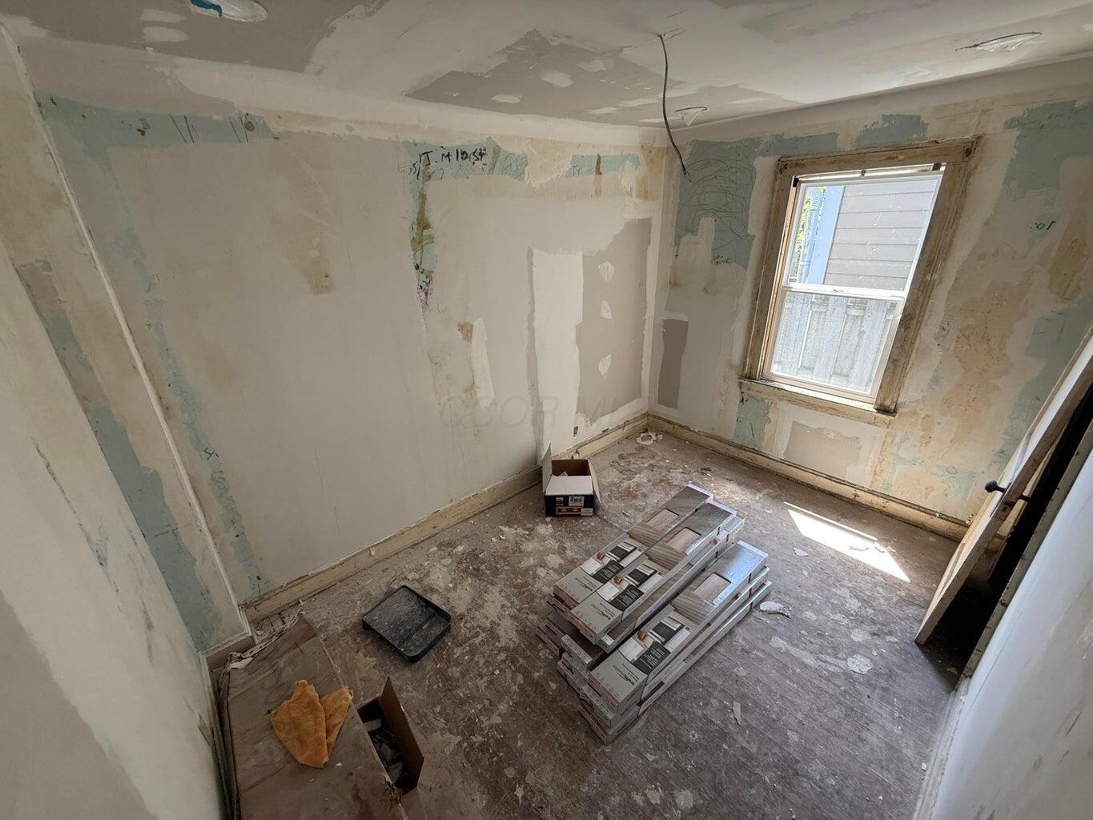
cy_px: 410
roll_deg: +1.7
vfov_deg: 85.7
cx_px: 546
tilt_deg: -22.1
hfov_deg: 102.1
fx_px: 442
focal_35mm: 14
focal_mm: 2.22
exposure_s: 1/99
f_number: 2.2
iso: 160
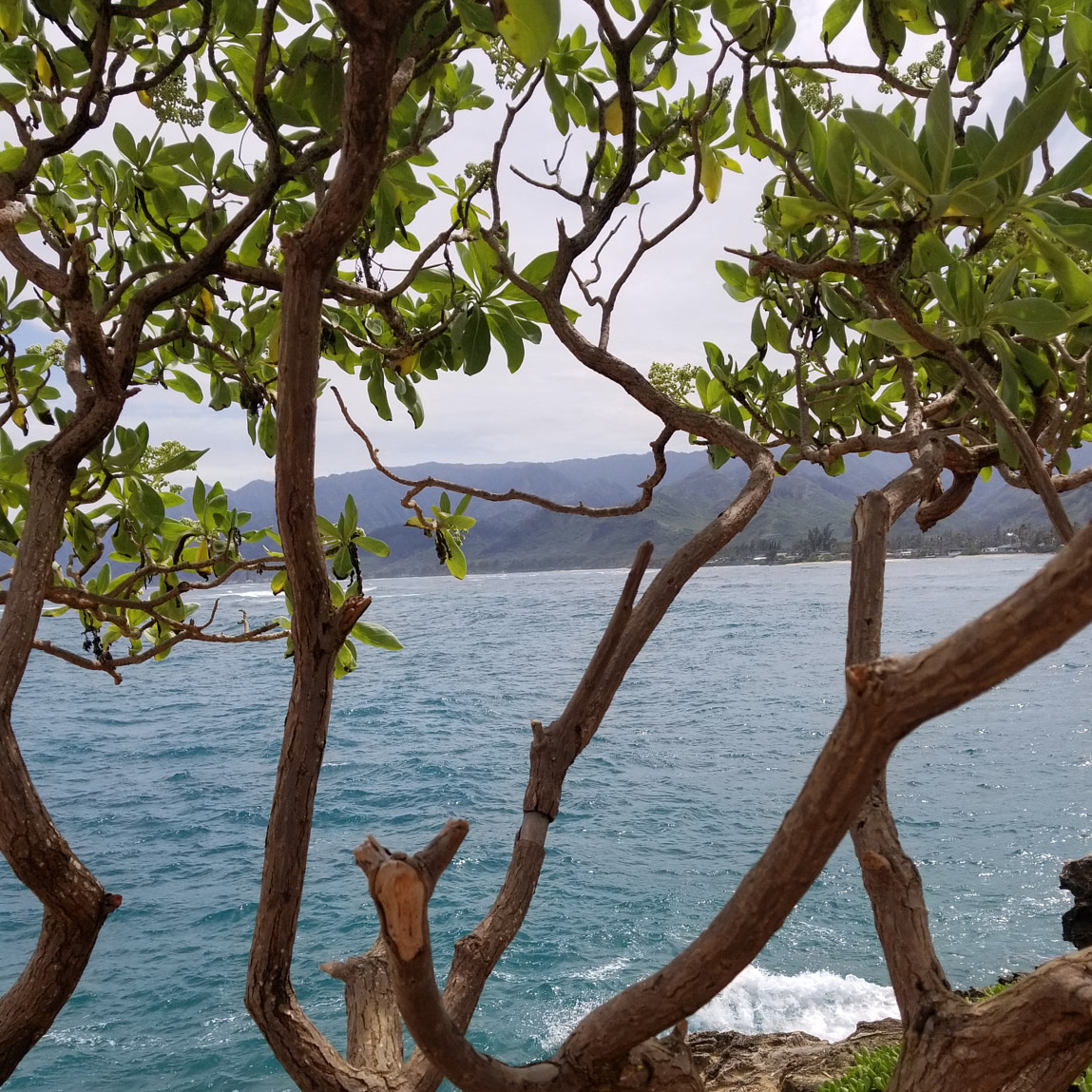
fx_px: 1142
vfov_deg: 50.8
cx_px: 563
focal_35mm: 32
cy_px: 656
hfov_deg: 51.1
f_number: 1.7
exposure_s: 1/3968
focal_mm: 4.25
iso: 50
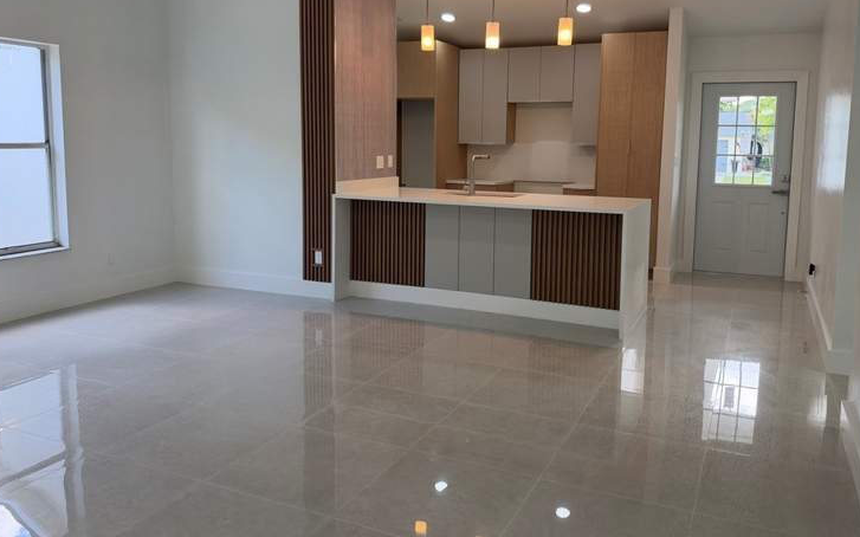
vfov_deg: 44.2
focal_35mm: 28
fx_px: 656
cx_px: 457
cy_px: 211
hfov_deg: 66.4
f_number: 1.48
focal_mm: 6.93
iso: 50
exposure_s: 1/156
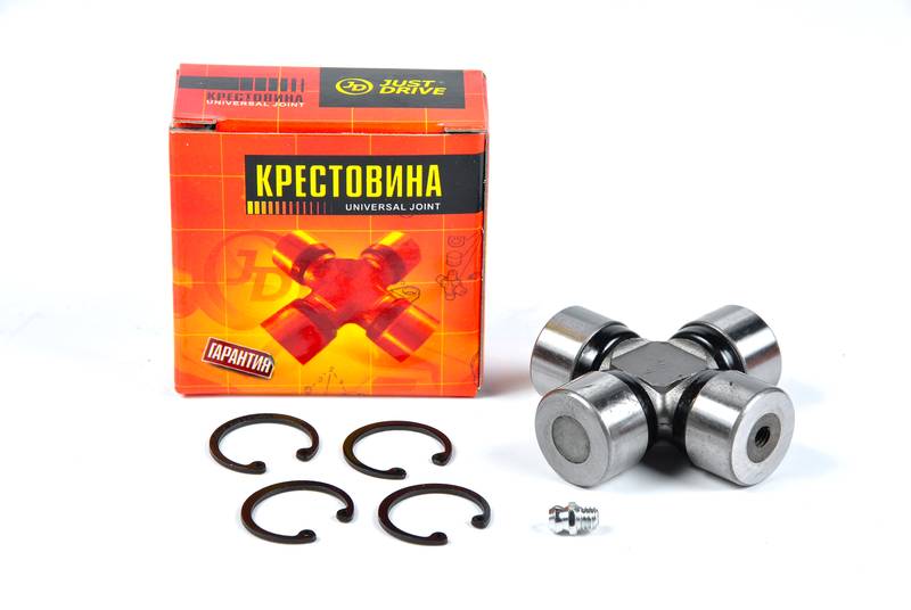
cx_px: 456
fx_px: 3991
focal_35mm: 158
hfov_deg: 13.0
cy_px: 305
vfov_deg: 8.7
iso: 200
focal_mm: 105
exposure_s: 1/200
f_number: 10
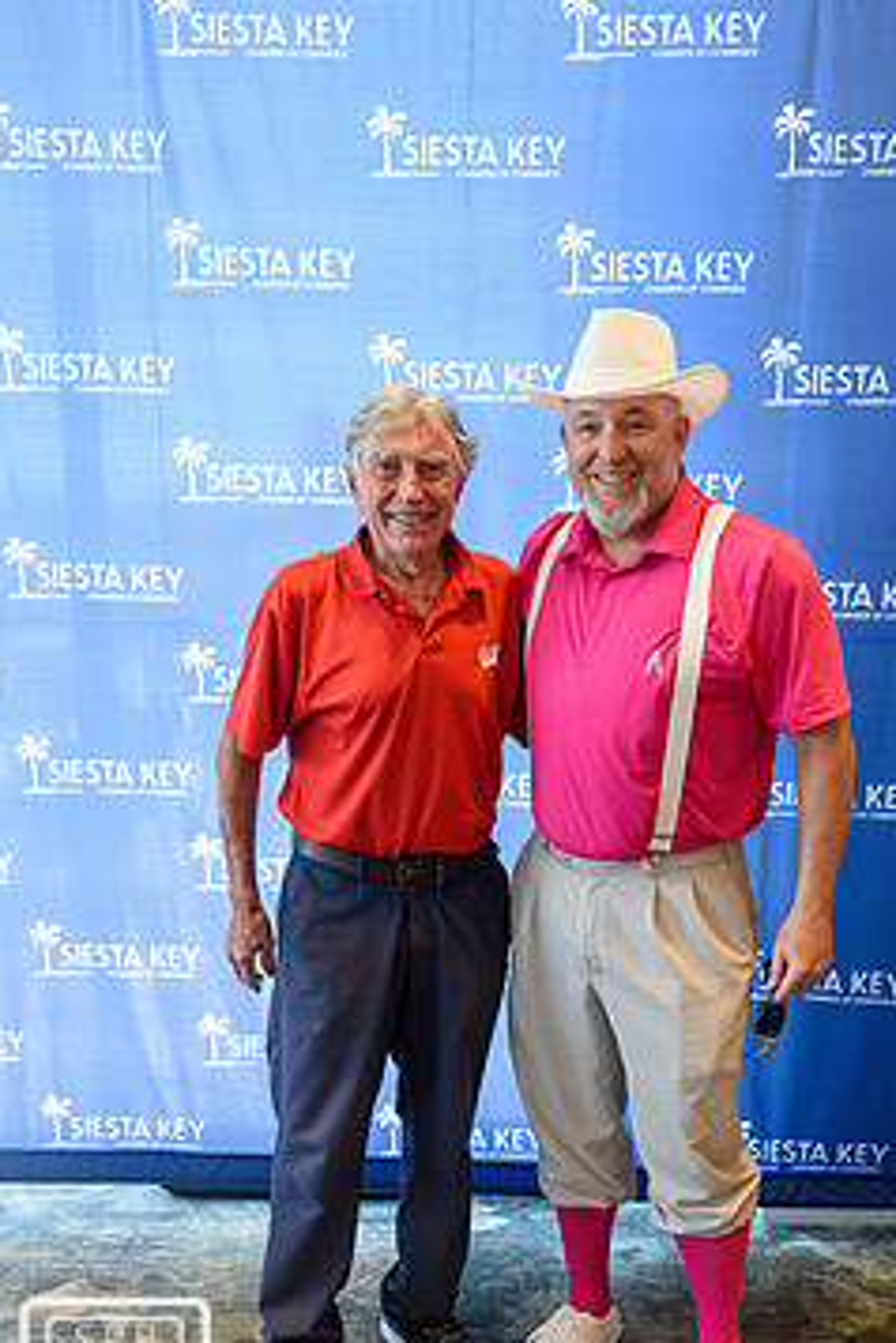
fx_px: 1269
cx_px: 527
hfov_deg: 38.8
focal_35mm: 34
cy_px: 843
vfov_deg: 55.1
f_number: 4
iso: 800
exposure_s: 1/60
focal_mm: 18
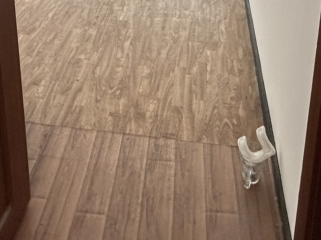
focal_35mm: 44
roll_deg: -0.2
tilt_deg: -14.4
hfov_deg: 42.9
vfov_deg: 25.2
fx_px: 408
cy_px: -117
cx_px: 150
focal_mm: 2.22
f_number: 2.2
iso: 100
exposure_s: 1/99
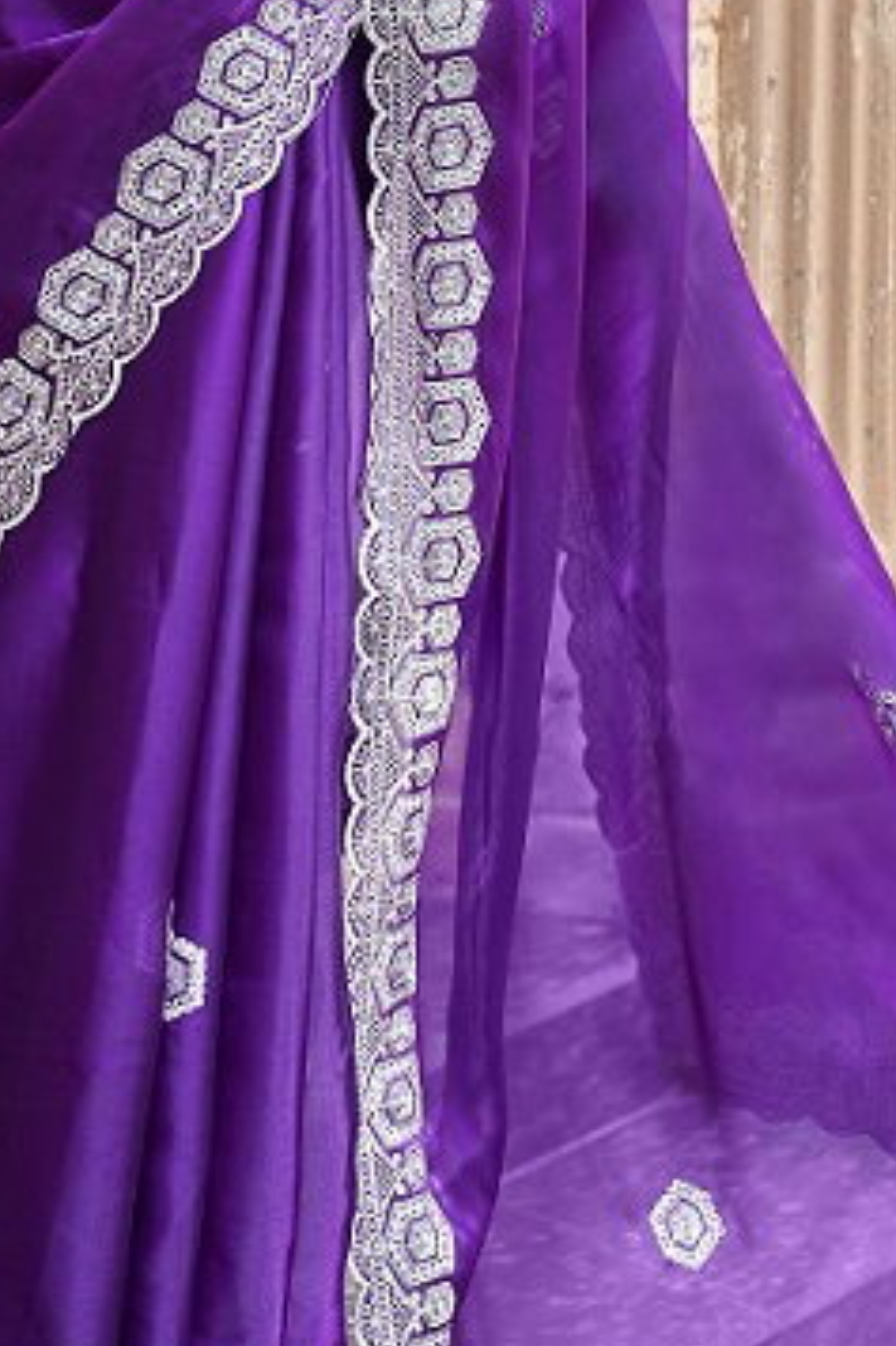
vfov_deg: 16.2
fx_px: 4671
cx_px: 178
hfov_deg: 10.9
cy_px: 102
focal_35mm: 125
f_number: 4
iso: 100
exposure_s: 1/250
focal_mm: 44
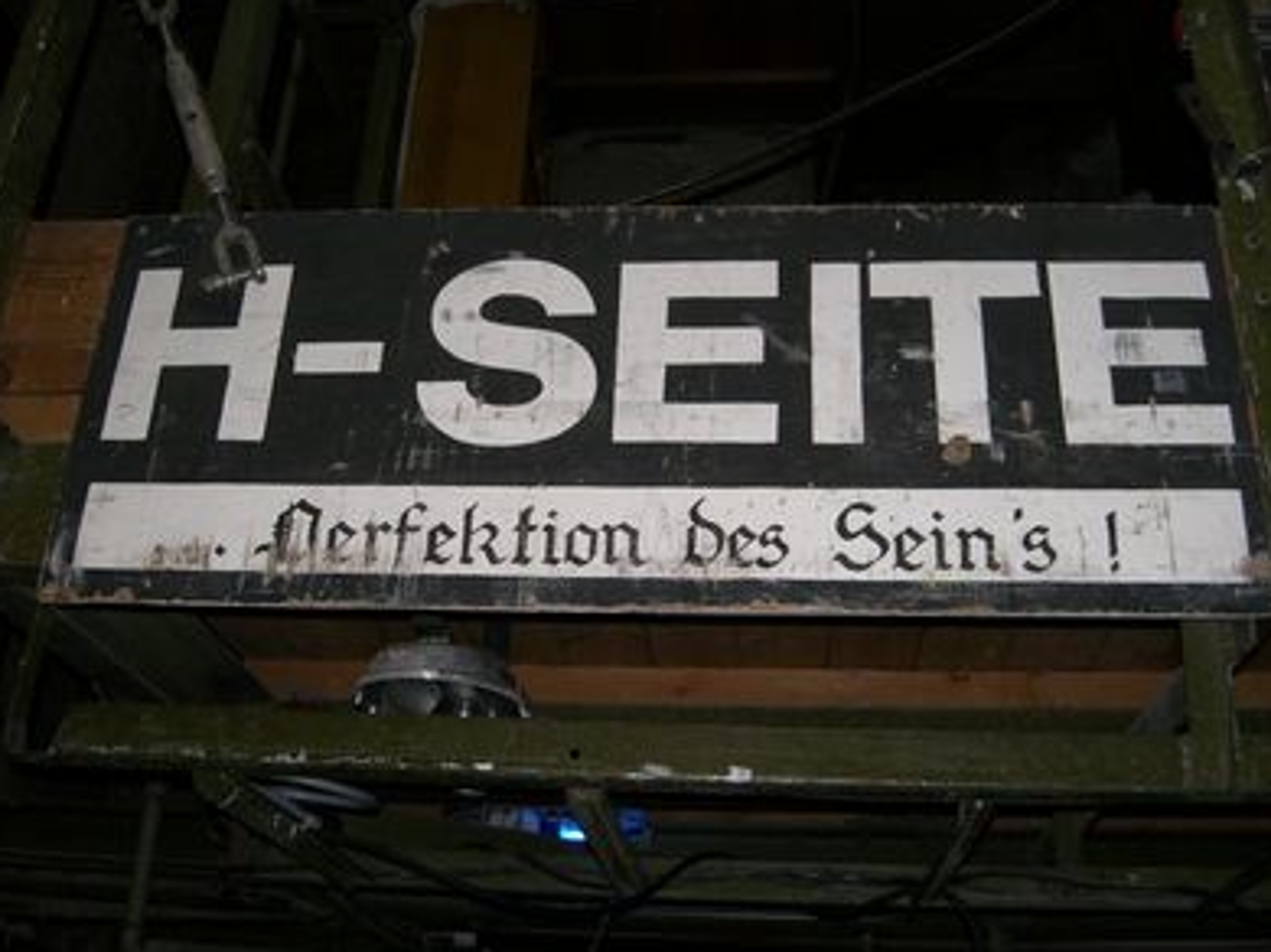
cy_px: 476
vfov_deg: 36.8
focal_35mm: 39
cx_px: 636
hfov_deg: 47.9
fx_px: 1431
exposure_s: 1/60
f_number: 2.8
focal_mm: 7.9
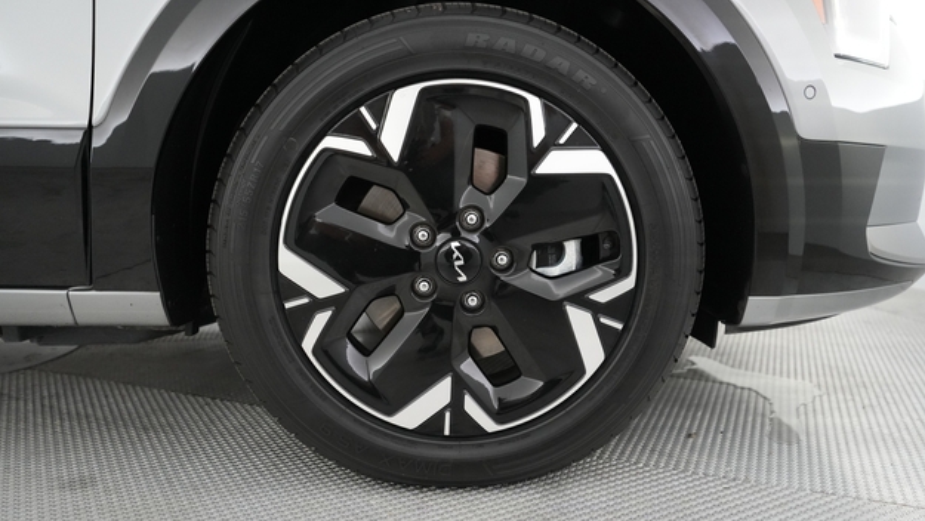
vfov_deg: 39.0
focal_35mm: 30
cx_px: 462
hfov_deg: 64.3
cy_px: 256
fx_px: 736
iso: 5000
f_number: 2.8
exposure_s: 1/200
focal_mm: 28
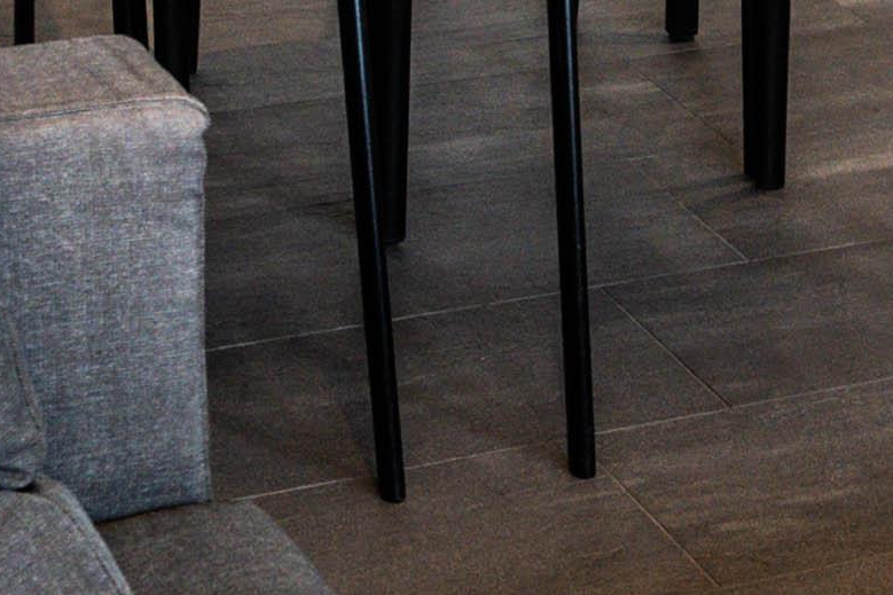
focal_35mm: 131
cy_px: -128
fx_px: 3249
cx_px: 933
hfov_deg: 15.3
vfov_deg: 10.3
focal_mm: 17
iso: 800
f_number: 4
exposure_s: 1/160
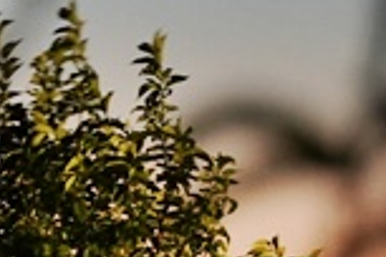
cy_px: 654
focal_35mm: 516
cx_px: 1246
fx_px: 5532
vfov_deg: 2.6
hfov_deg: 3.9
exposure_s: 1/15
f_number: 2.8
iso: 2000
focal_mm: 51.5
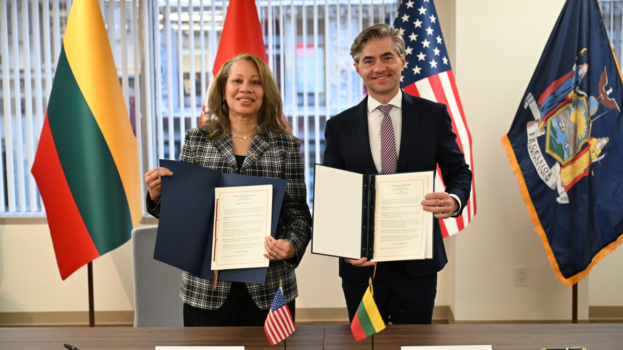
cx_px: 313
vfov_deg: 21.1
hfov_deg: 36.6
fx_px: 942
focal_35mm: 57
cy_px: 184
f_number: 2.8
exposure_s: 1/320
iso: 2500
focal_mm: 54
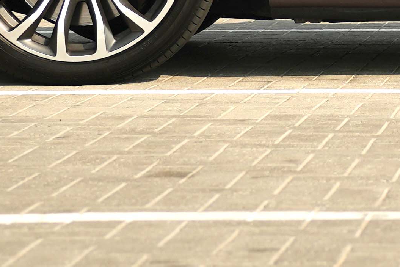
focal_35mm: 259
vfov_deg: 5.2
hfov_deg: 7.7
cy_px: -280
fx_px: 2878
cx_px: 703
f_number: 2.8
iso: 100
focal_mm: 39
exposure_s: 1/250
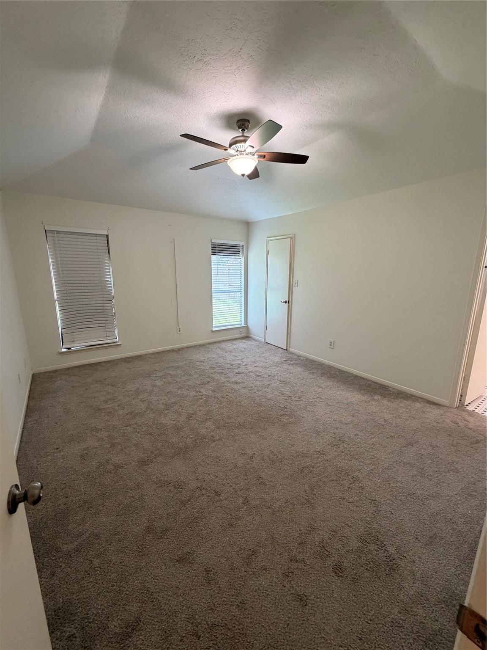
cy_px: 325
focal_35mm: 14
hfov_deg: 85.7
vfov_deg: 102.1
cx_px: 244
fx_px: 263
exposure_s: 1/60
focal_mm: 2.22
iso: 250
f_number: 2.2
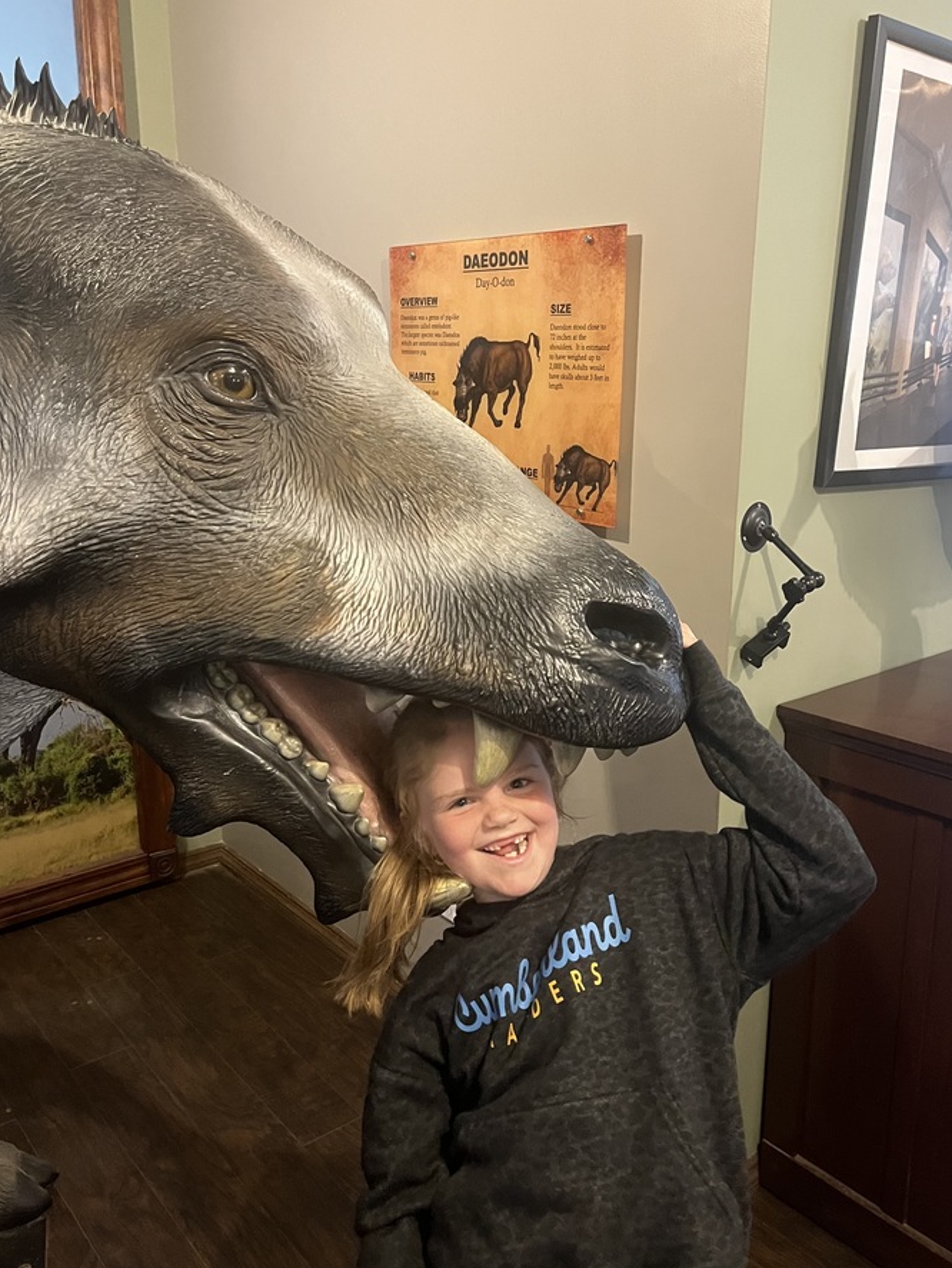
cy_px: 635
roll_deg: +0.5
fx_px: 1099
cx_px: 450
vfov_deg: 59.9
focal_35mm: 30
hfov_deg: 46.8
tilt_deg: -16.3
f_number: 1.6
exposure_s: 1/40
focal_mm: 5.1
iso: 640
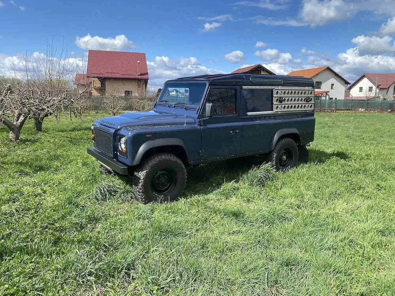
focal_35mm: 26
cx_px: 198
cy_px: 148
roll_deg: -1.3
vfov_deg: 53.1
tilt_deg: -10.0
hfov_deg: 67.3
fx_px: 297
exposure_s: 1/2028
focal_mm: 4.25
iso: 32
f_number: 1.8
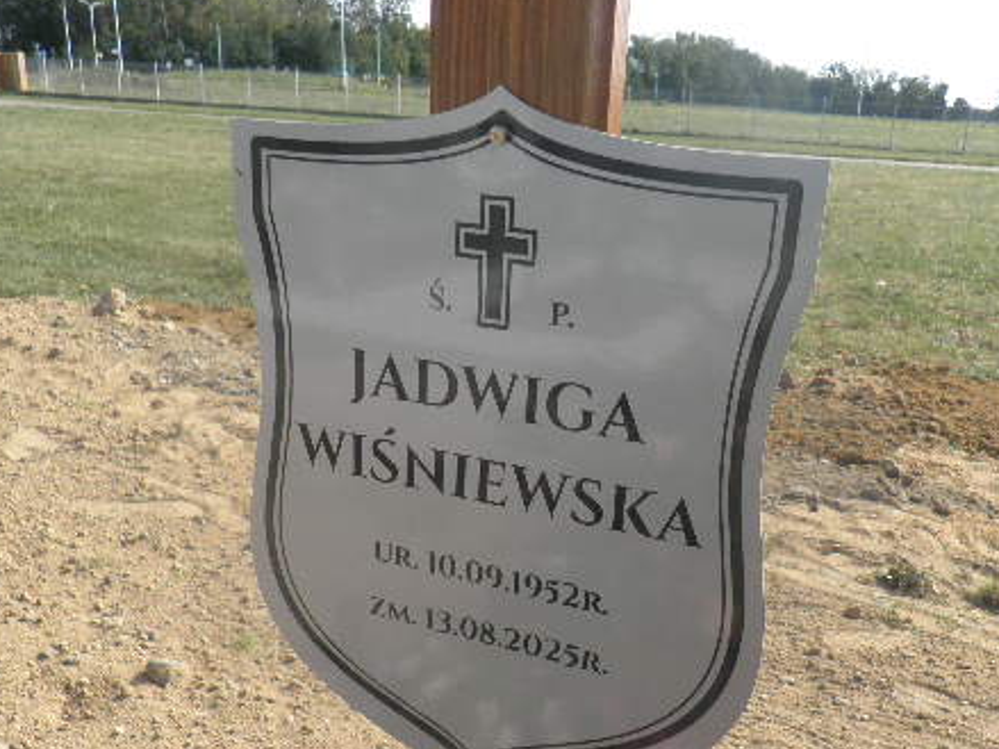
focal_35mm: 35
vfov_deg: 40.4
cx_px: 548
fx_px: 1010
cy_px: 460
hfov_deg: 52.6
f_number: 8.3
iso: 64
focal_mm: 4.3
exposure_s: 1/80
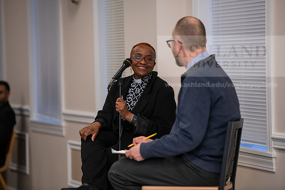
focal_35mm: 175
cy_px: 95
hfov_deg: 11.7
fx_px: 1386
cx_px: 142
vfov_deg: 7.9
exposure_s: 1/200
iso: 2000
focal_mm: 175
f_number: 3.2
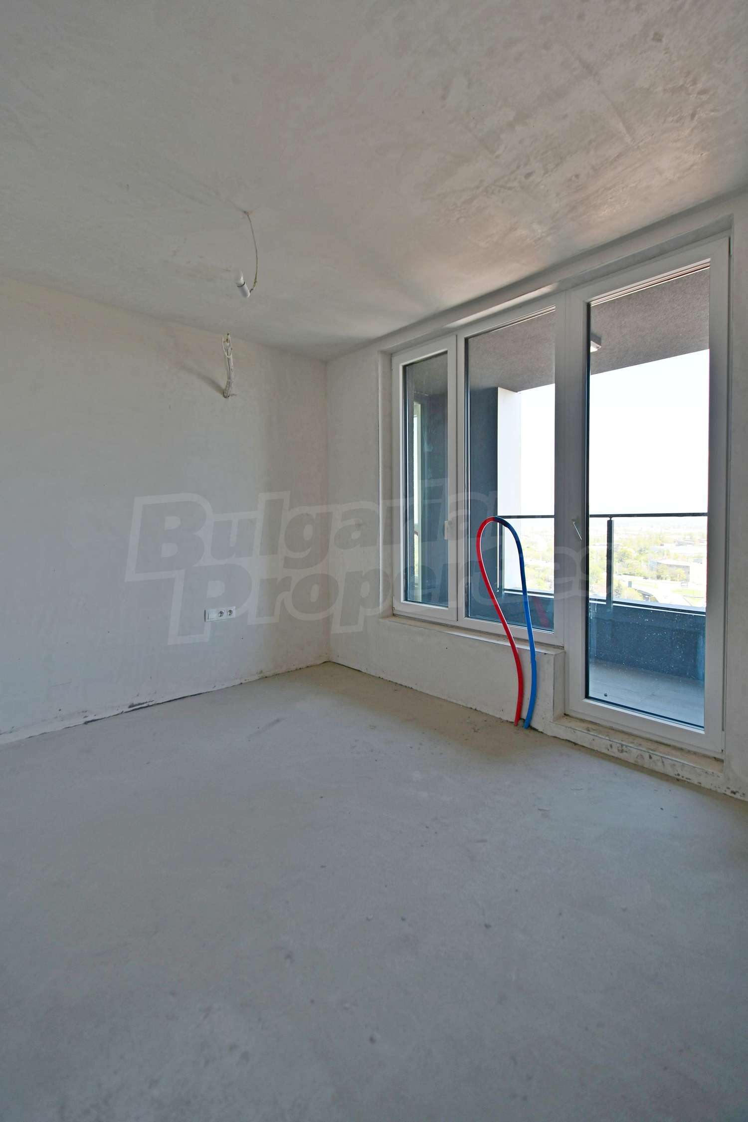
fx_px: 467
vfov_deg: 100.4
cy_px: 561
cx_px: 374
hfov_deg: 77.3
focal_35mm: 15
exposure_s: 1/80
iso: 100
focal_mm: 10
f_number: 4.5
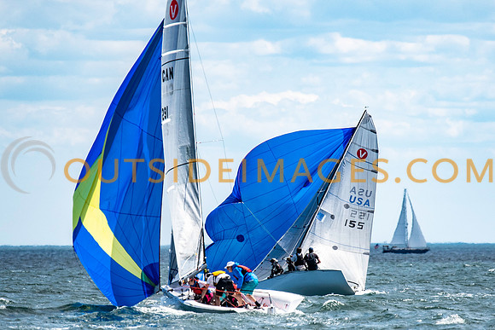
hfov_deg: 3.9
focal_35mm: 525
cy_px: 190
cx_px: 247
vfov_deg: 2.6
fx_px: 7215
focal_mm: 300
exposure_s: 1/5000
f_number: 5
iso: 500
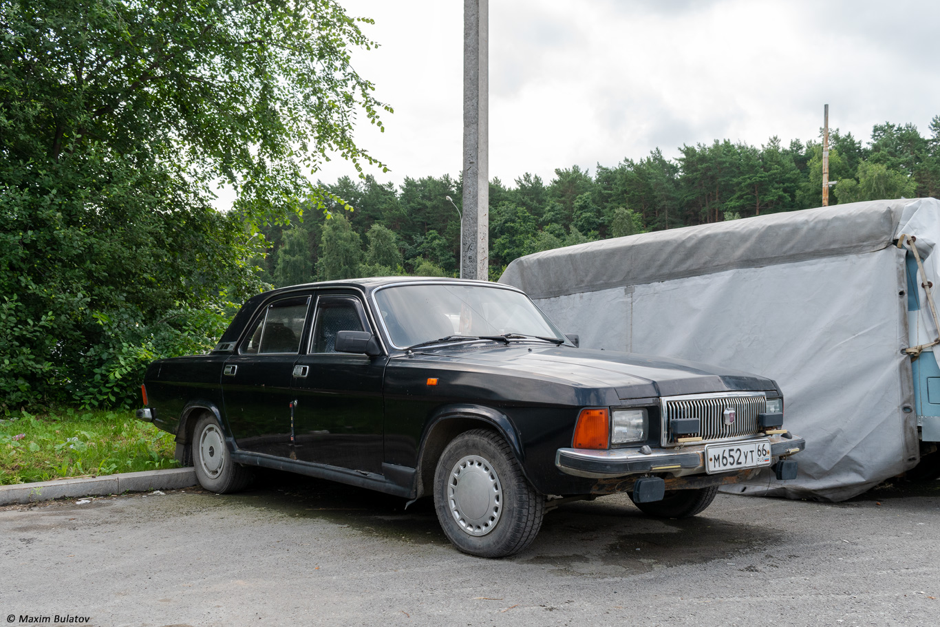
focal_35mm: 33
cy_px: 314
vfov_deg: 40.0
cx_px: 470
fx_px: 862
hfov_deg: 57.2
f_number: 7.1
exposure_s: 1/250
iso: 200
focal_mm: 22
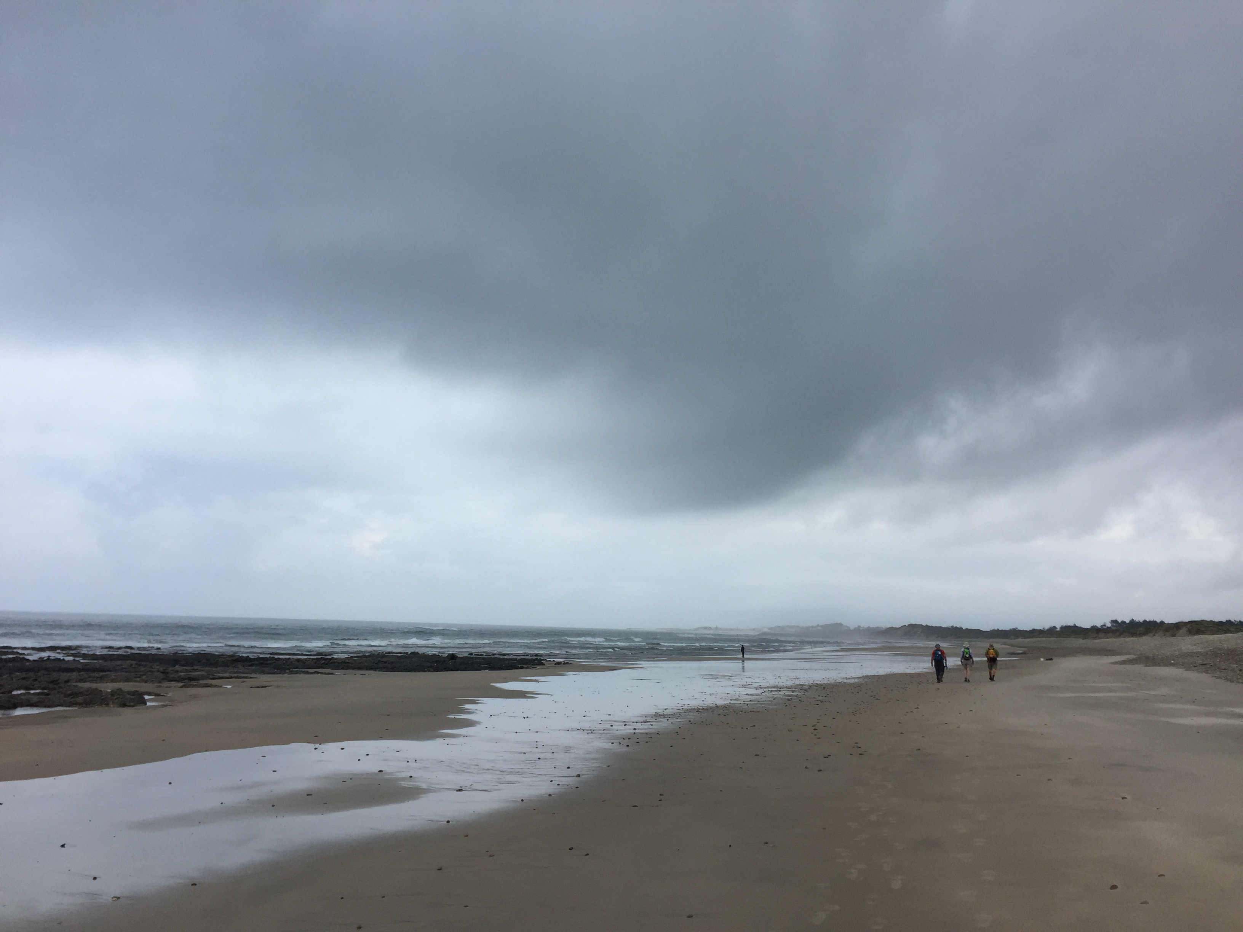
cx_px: 622
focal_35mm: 29
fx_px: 1041
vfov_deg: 48.2
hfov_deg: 61.7
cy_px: 466
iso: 32
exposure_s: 1/2083
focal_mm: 4.15
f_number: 2.2
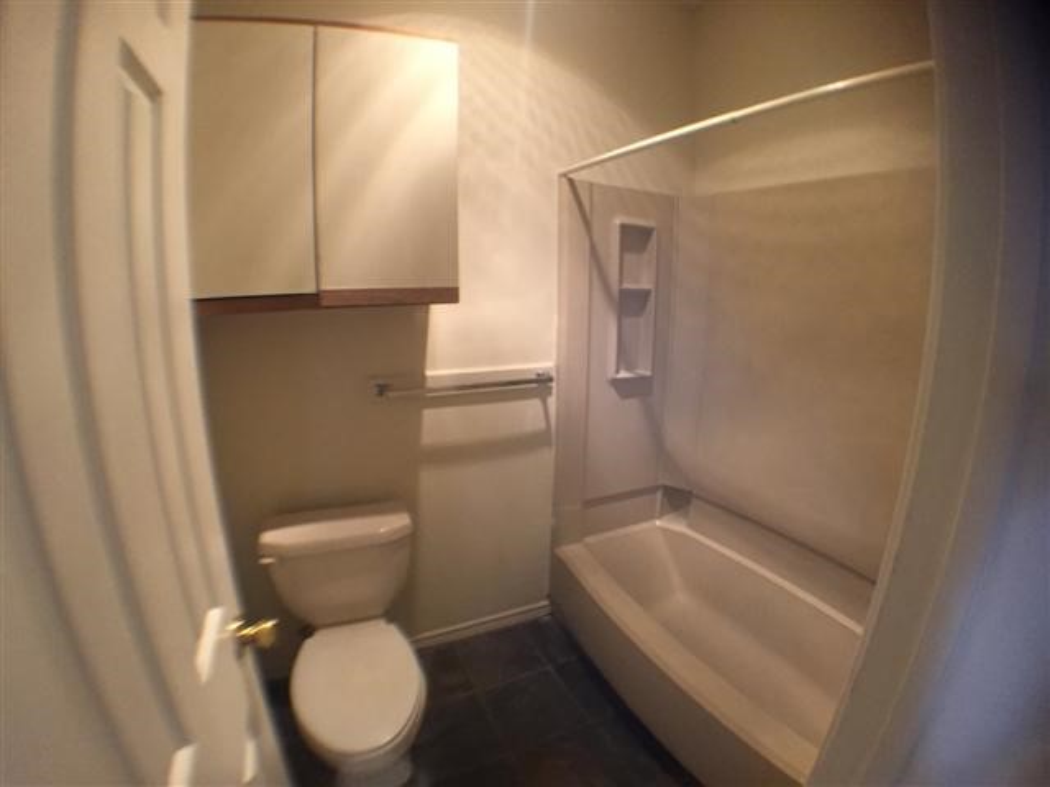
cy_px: 394
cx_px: 525
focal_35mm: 29
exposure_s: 1/30
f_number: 2.2
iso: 250
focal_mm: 4.15
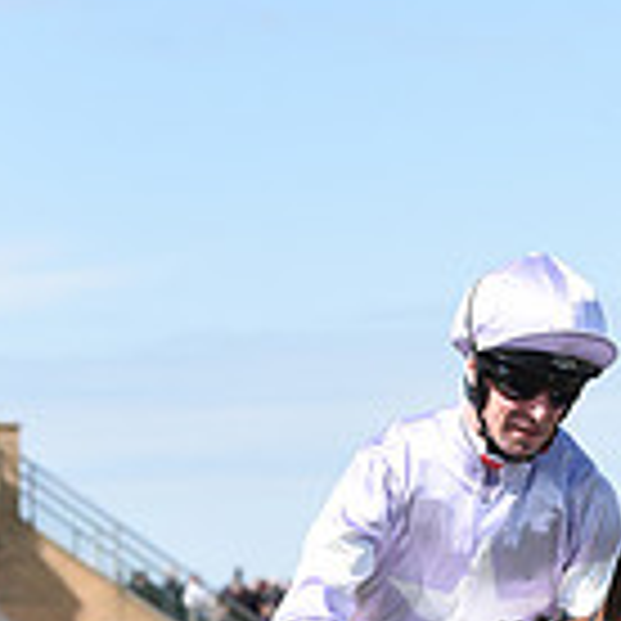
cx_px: 578
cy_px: 904
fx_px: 5500
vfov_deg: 6.4
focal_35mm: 271
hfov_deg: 6.4
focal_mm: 98
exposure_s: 1/1600
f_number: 5.6
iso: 400
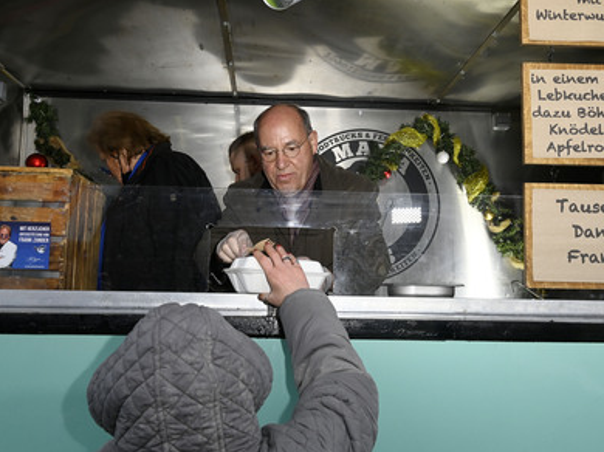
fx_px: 698
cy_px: 229
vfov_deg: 35.9
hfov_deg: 46.8
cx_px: 309
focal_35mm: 40
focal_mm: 36
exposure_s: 1/100
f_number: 8
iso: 1600
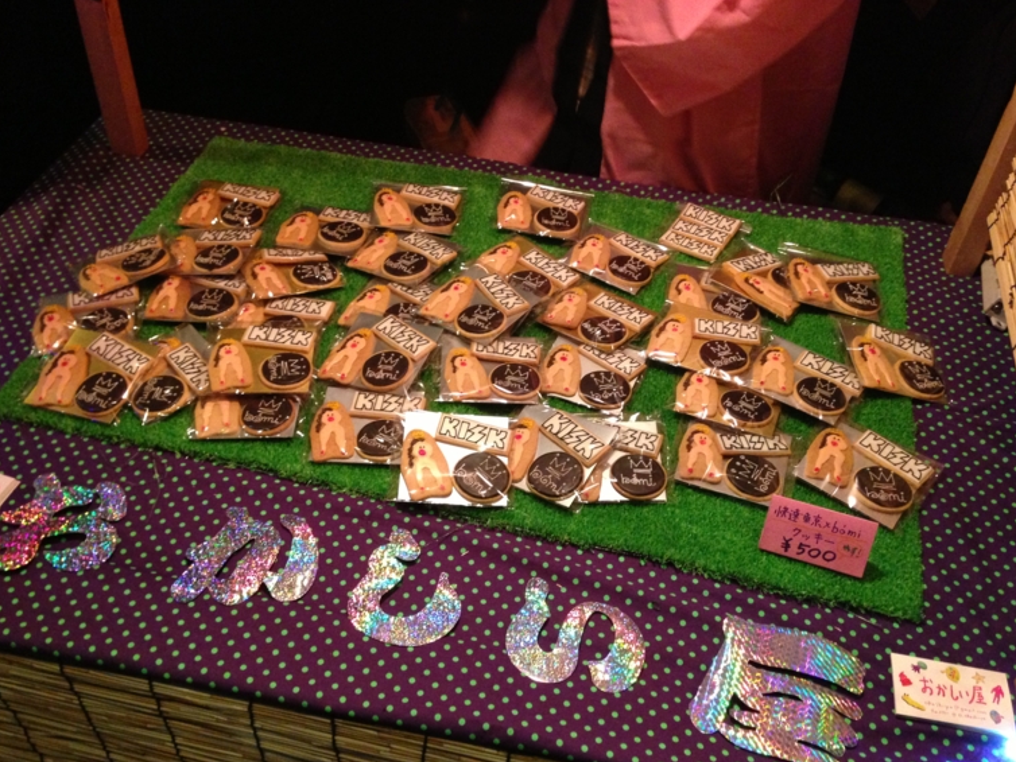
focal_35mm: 35
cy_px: 401
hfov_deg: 52.6
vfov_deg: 40.7
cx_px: 495
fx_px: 1028
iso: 400
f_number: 2.4
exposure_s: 1/15
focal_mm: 4.13
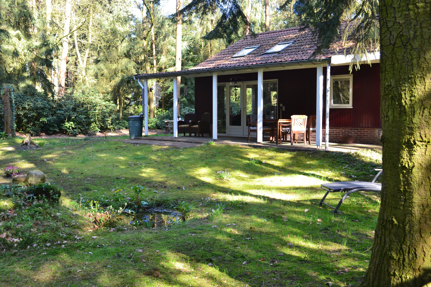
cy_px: 144
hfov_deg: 49.6
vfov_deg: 34.2
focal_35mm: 39
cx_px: 216
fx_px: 467
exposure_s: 1/50
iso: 400
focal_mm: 26
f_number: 8
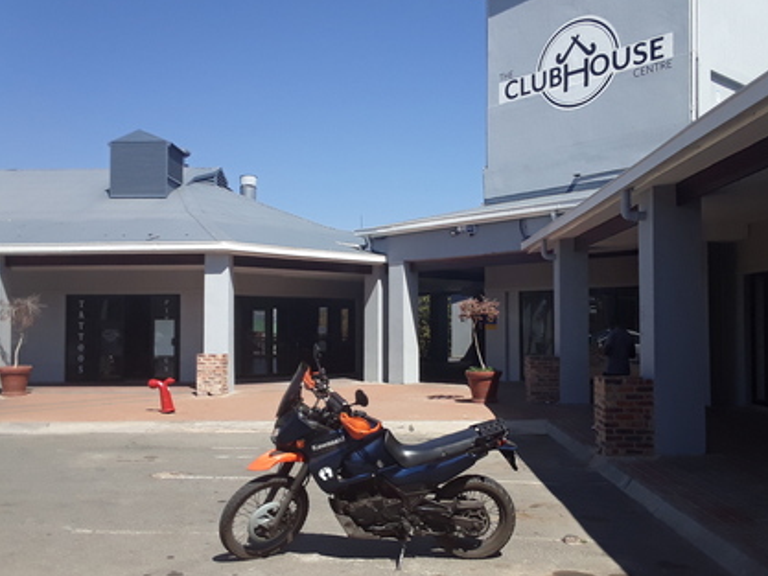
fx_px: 799
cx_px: 370
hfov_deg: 51.3
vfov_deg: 39.7
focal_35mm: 36
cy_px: 290
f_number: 1.9
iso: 40
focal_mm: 2.2
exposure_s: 1/1499
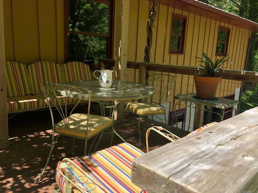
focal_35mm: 29
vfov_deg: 48.2
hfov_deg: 61.6
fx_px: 216
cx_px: 133
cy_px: 95
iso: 20
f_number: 1.8
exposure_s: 1/656
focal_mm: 3.99
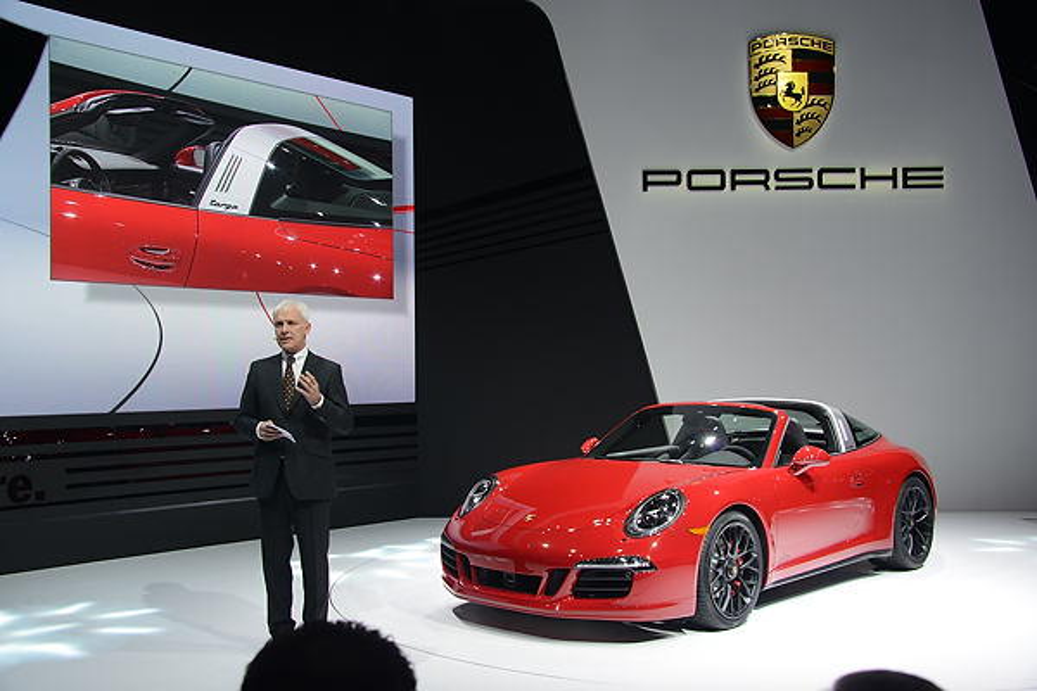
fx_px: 1037
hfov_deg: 53.1
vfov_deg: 36.9
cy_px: 346
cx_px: 518
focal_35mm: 36
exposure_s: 1/125
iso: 400
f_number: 7.1
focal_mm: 36
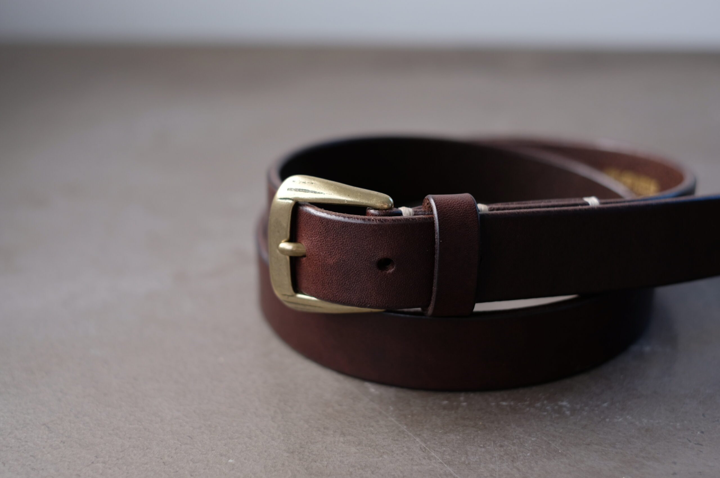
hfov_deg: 37.5
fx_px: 1059
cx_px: 360
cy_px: 239
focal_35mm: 53
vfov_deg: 25.5
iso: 200
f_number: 2.5
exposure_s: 1/170
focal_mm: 35
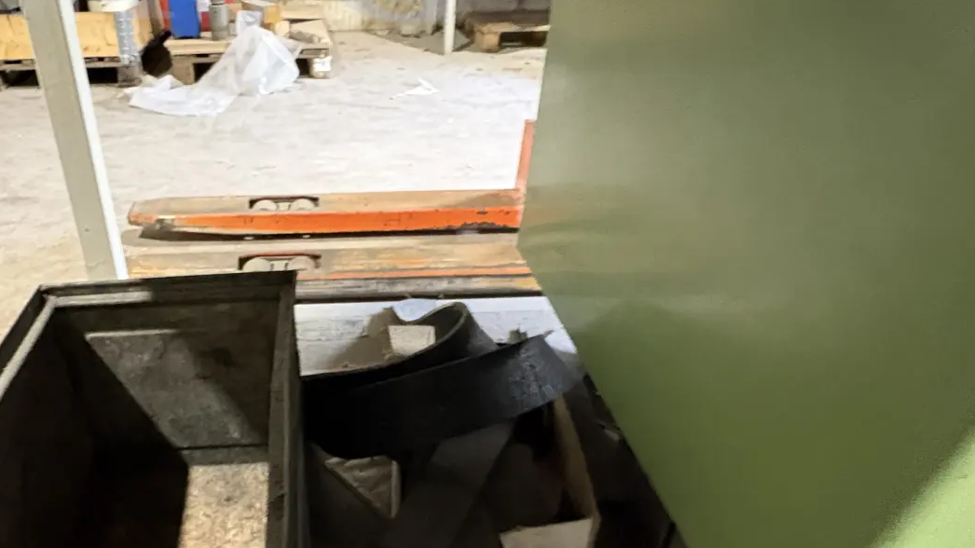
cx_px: 325
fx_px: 724
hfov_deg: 66.1
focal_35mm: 28
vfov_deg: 40.2
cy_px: 419
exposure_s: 1/33
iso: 1000
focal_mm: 2.22
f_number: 2.2
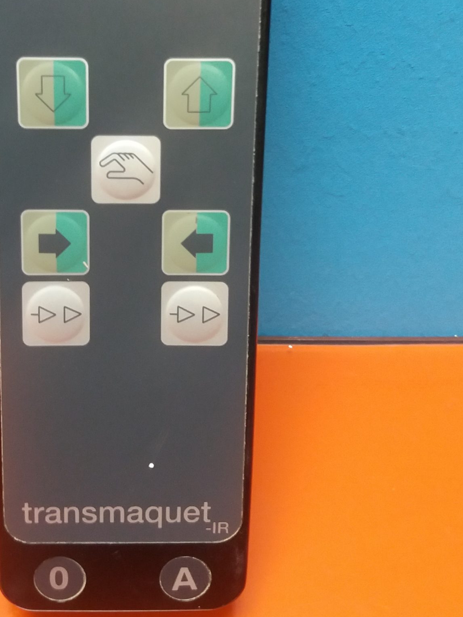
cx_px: 129
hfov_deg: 30.5
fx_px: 838
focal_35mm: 47
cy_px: 178
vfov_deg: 39.6
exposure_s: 1/17
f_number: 1.9
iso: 200
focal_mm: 3.7
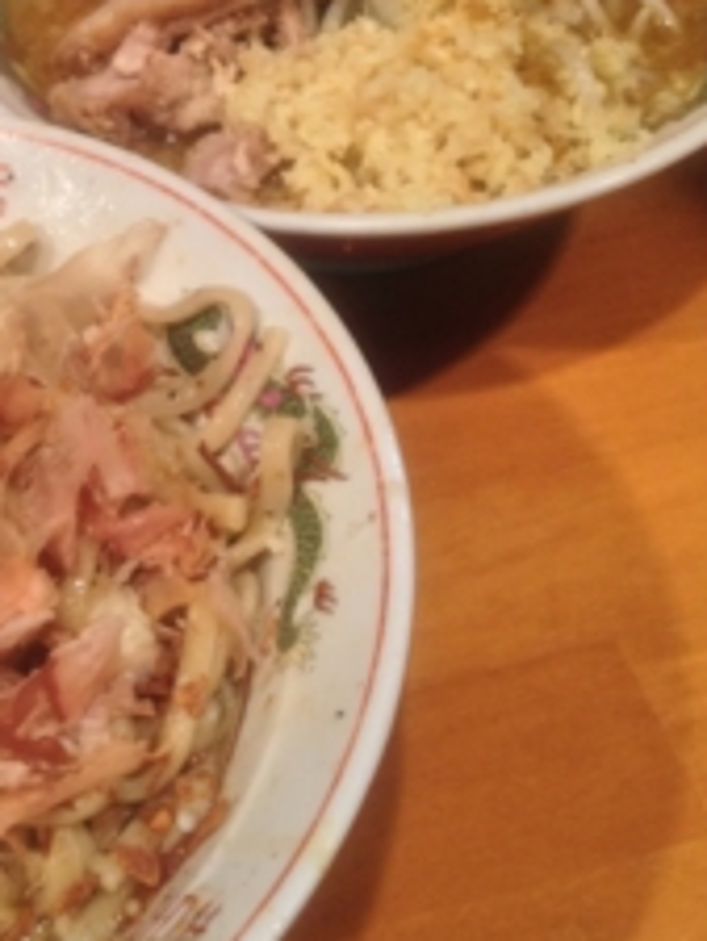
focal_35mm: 70
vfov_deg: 27.2
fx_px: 1904
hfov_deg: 20.7
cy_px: 192
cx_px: 96
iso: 125
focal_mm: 4.28
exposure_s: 1/20
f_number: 2.4
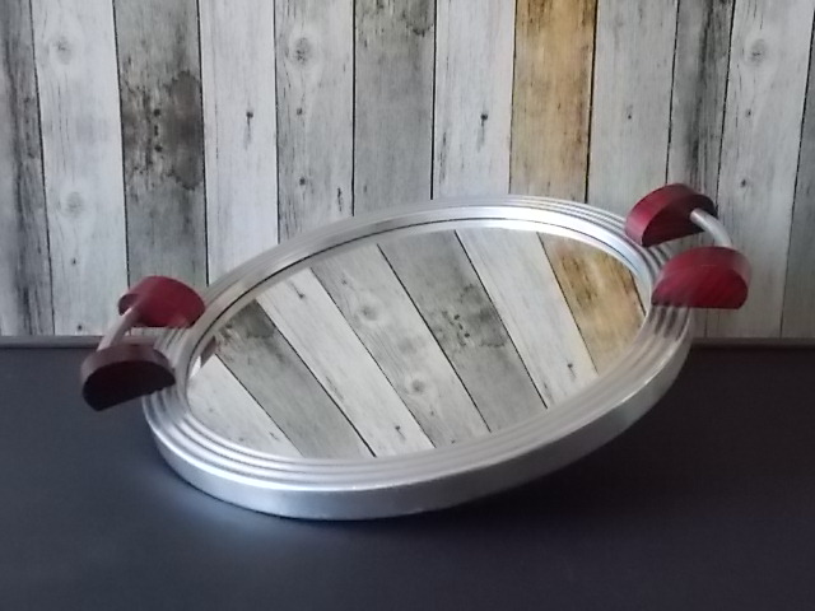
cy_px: 306
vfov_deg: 32.9
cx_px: 408
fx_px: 1036
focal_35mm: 44
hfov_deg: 42.9
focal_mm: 7.9
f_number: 4.2
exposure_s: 1/80
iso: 800
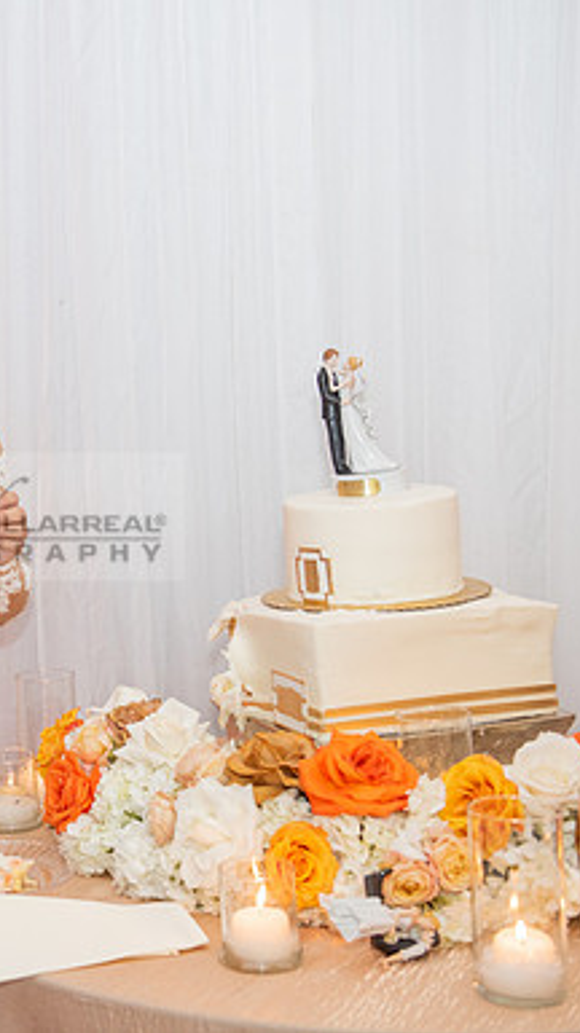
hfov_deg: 19.3
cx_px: -43
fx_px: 1644
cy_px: 516
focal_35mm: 60
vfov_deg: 34.9
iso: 1000
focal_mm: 38
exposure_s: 1/160
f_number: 3.5
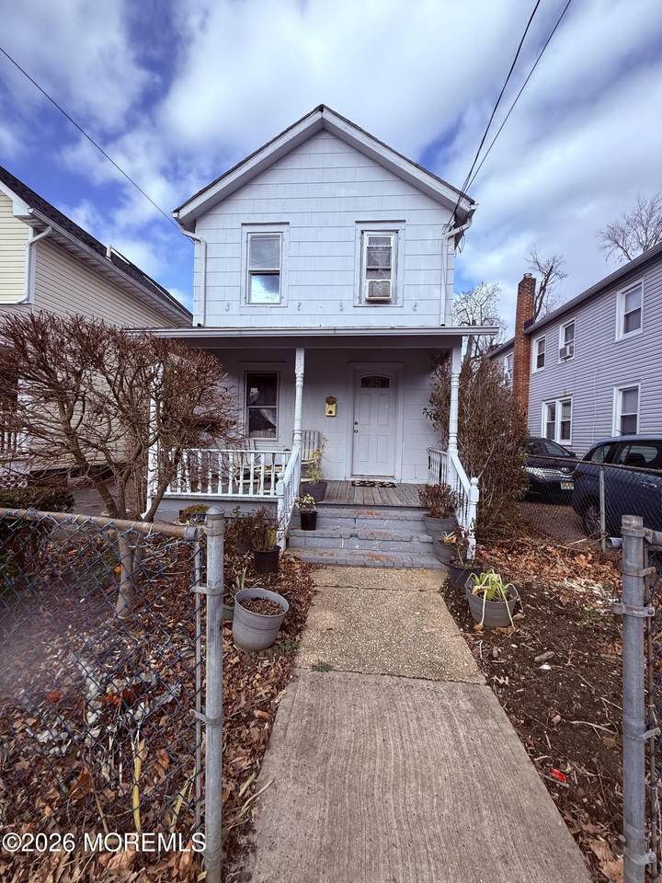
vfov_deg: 102.1
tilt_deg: -0.8
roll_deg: -3.1
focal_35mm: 14
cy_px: 442
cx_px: 331
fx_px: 357
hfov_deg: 85.7
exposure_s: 1/1050
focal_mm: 2.22
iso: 50
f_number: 2.2
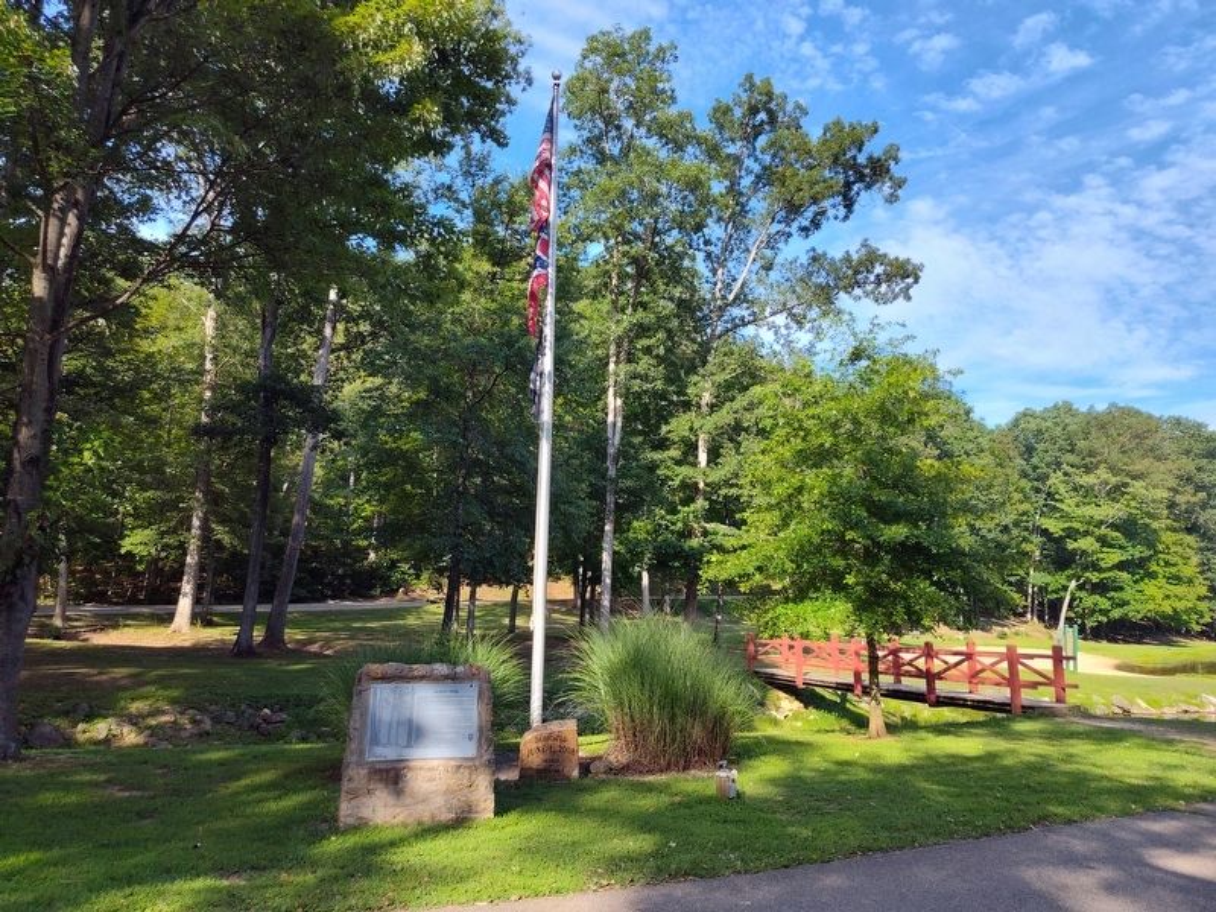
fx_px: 808
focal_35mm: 23
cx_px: 608
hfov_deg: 73.9
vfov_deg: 58.9
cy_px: 456
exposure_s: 1/860
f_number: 1.8
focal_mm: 5.56
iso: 100
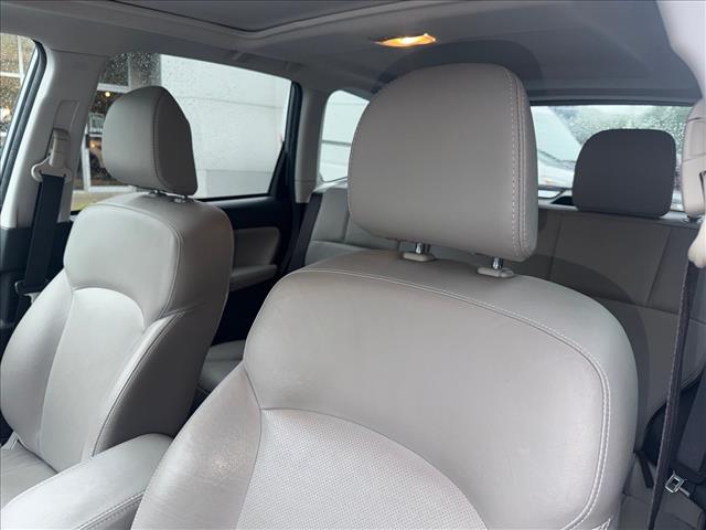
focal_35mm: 24
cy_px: 265
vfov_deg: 56.8
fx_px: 489
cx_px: 353
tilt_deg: -11.5
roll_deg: -3.3
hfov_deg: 71.6
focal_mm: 6.76
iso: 80
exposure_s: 1/56
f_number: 1.78
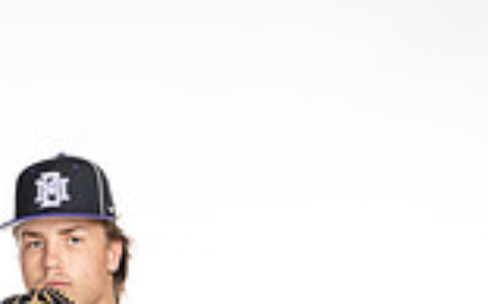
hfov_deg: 14.1
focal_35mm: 147
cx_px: 78
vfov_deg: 8.3
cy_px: 686
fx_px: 1952
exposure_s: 1/250
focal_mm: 50
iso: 250
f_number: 5.6
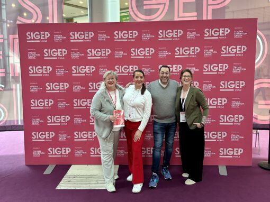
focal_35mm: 24
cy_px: 101
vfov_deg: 56.8
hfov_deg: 71.6
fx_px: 187
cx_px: 135
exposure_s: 1/50
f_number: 1.78
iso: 400
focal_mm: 6.86
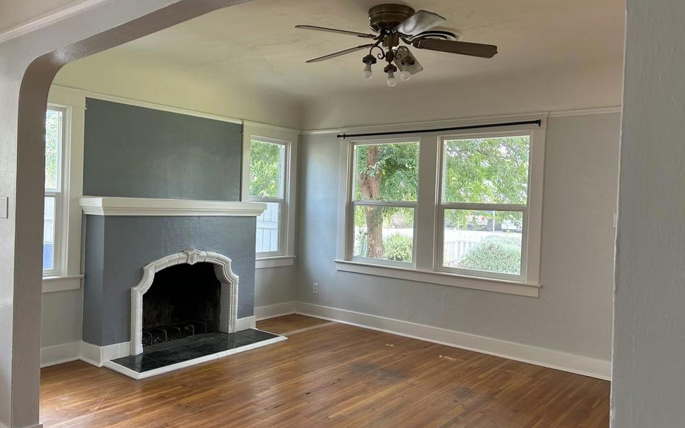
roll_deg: -1.4
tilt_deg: -0.9
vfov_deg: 43.1
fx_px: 541
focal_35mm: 29
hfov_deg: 64.6
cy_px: 209
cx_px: 340
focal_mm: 5.7
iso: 100
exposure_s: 1/120
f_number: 1.5
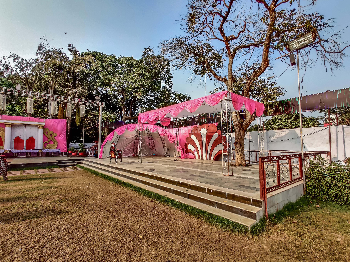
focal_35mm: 13
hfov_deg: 106.2
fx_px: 131
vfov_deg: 89.9
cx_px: 175
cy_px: 131
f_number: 2.2
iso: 100
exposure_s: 1/460
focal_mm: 2.25
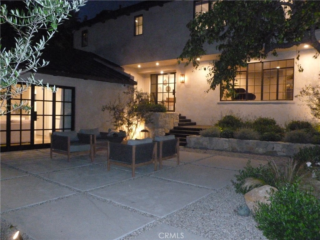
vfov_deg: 49.7
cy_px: 120
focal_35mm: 28
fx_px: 259
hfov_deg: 63.4
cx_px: 160
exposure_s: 1/20
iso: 1000
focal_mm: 5
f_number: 3.3
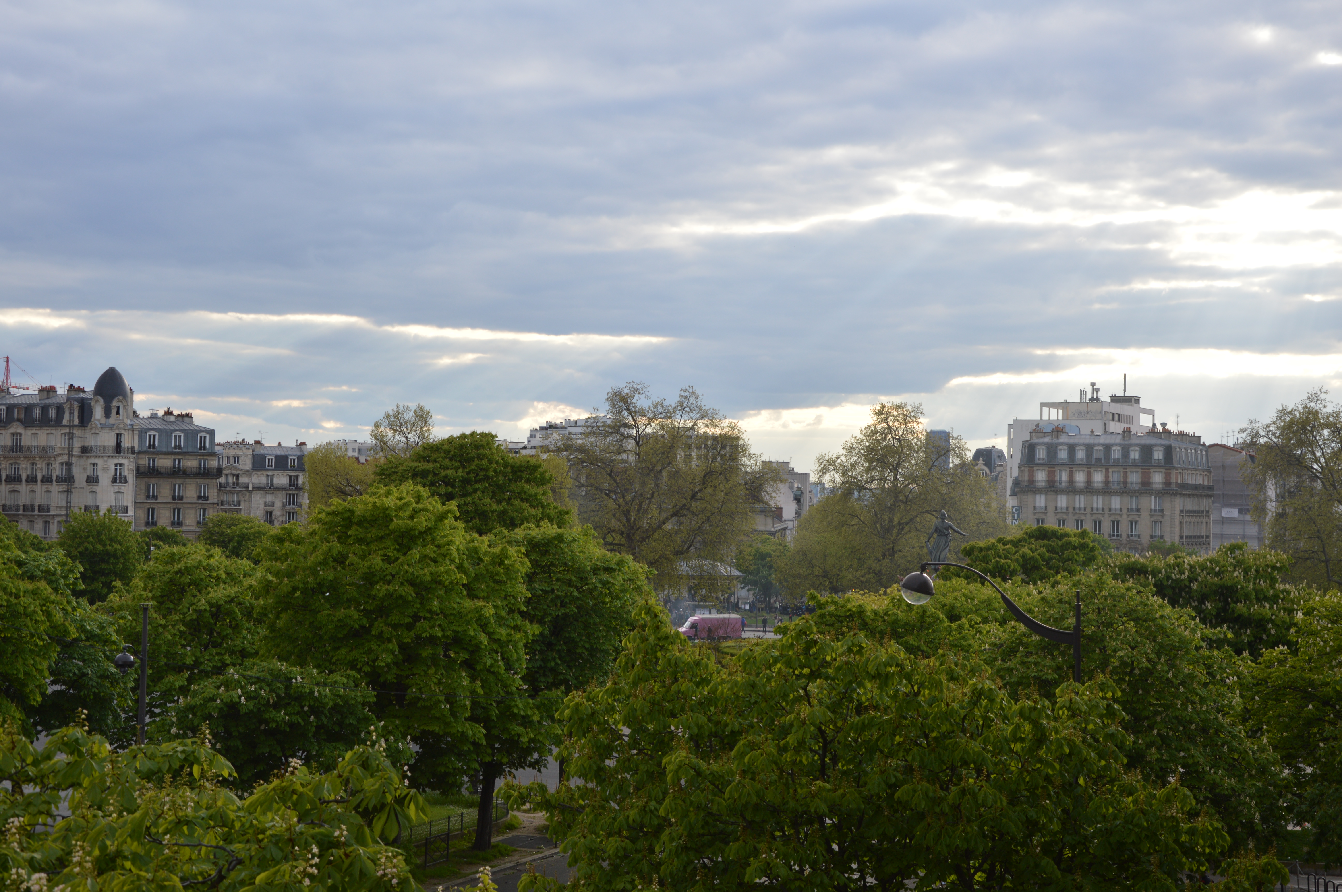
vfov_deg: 22.6
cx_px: 671
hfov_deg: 33.4
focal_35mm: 60
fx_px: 2235
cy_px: 446
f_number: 6.3
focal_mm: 40
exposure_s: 1/160
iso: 100
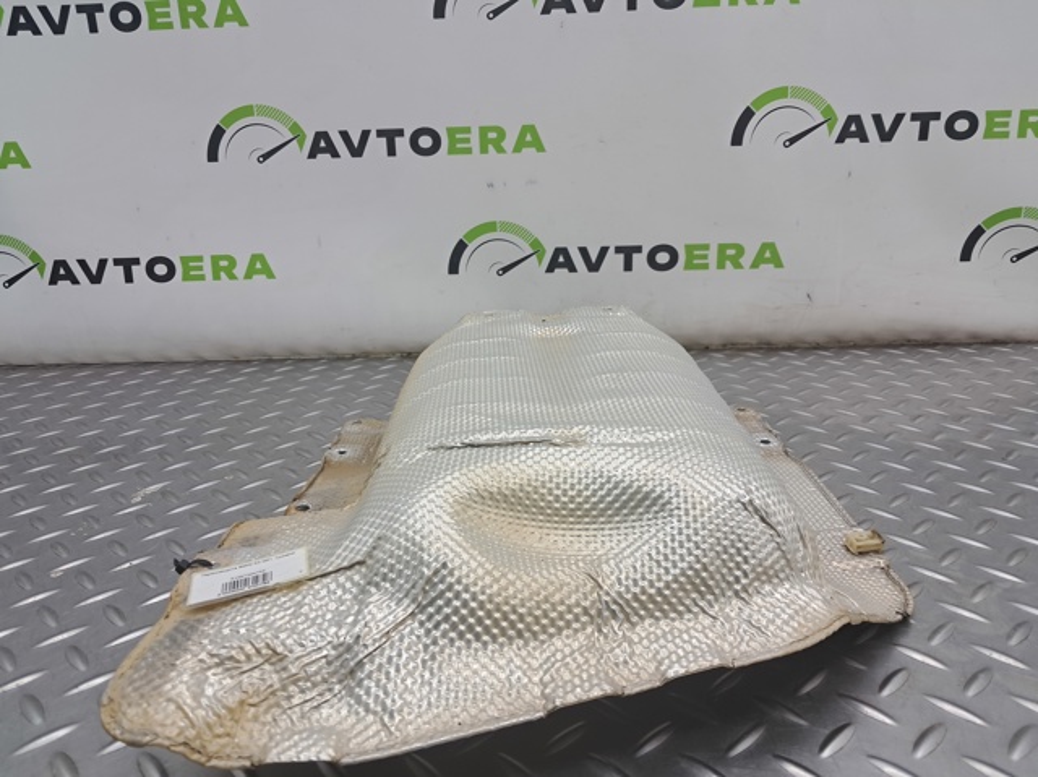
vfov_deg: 51.3
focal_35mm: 27
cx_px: 519
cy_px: 388
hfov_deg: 65.4
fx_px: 809
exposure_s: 1/60
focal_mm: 4
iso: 64
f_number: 1.8
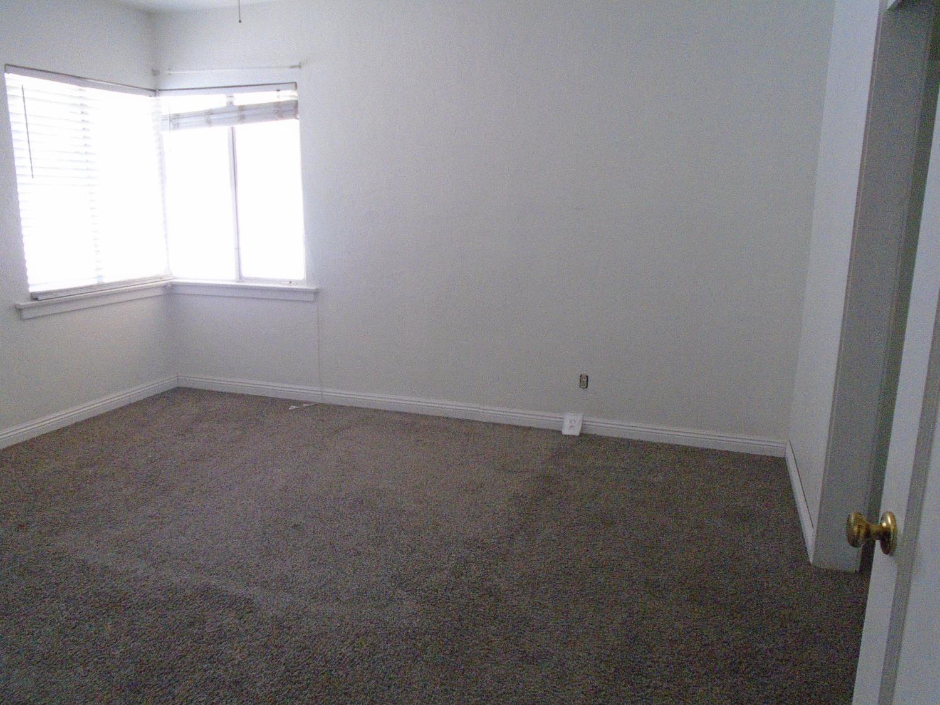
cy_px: 352
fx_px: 706
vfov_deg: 53.1
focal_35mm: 26
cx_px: 470
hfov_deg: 67.3
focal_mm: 4.6
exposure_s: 1/250
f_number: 3.2
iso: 640
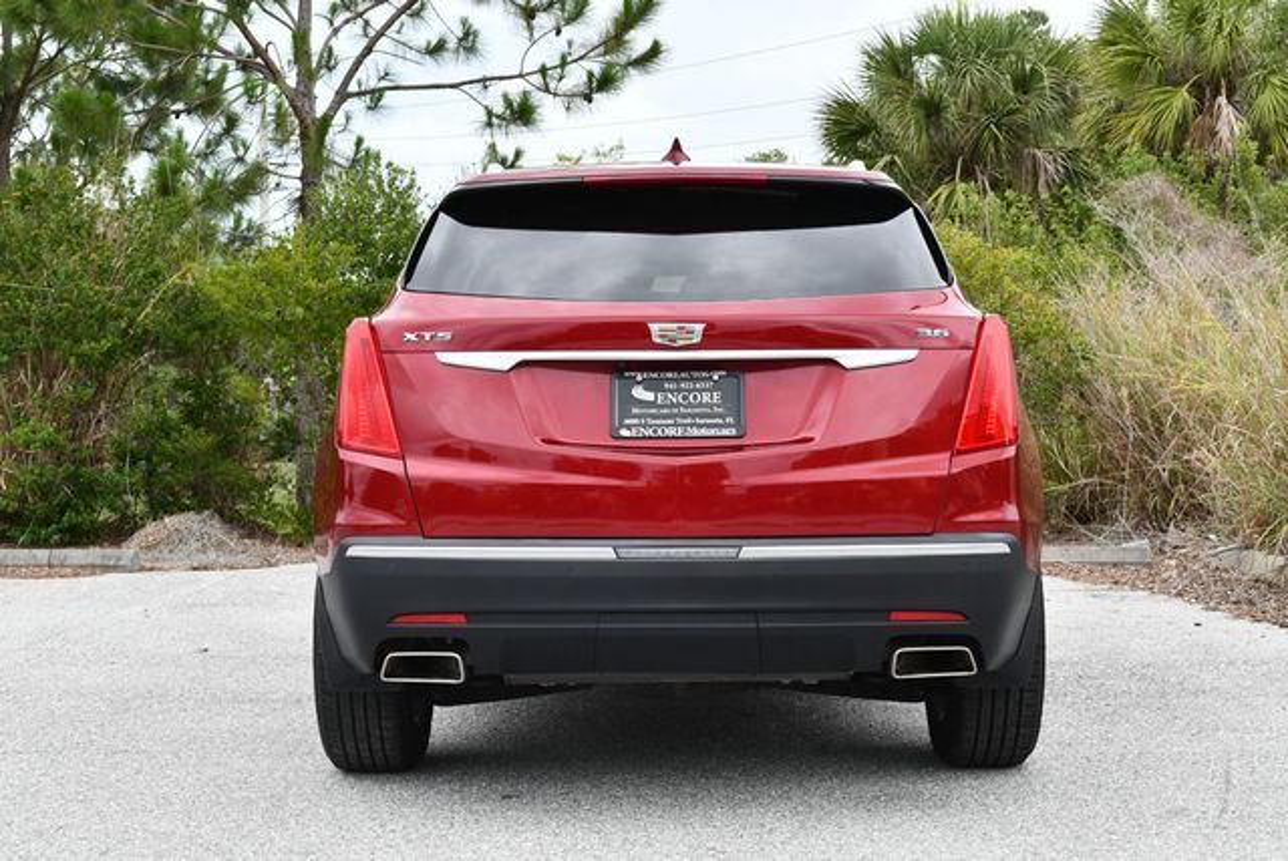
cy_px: 430
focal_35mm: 58
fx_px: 2077
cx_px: 644
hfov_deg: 34.5
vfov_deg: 23.4
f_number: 7.1
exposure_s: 1/250
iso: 200
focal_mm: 29
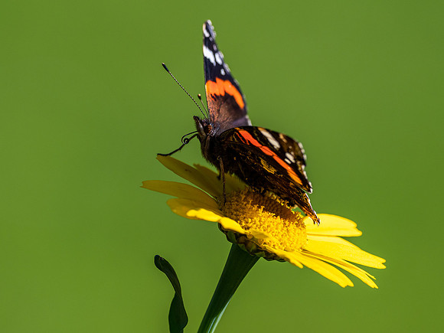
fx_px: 9505
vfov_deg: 2.0
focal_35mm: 741
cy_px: 128
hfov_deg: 2.7
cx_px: 195
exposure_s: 1/640
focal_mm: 300
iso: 200
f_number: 5
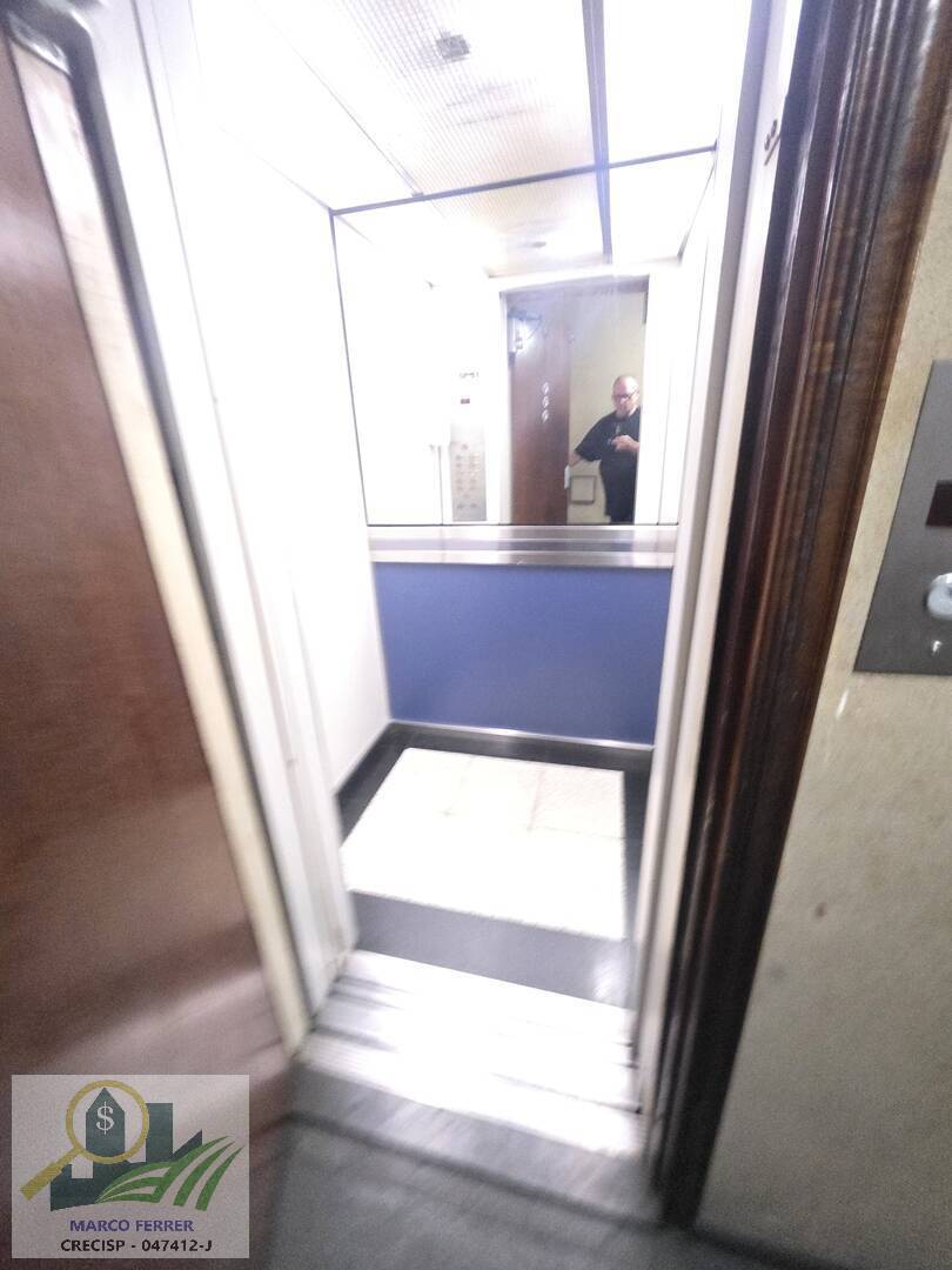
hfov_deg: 89.9
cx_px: 476
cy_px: 635
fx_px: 477
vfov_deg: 106.2
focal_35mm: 13
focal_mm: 2.2
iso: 1250
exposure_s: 1/24
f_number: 1.9
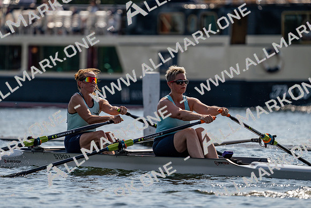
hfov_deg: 4.8
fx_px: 3715
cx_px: 156
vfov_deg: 3.2
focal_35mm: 430
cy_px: 104
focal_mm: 430
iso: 160
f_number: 6.3
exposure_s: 1/1600
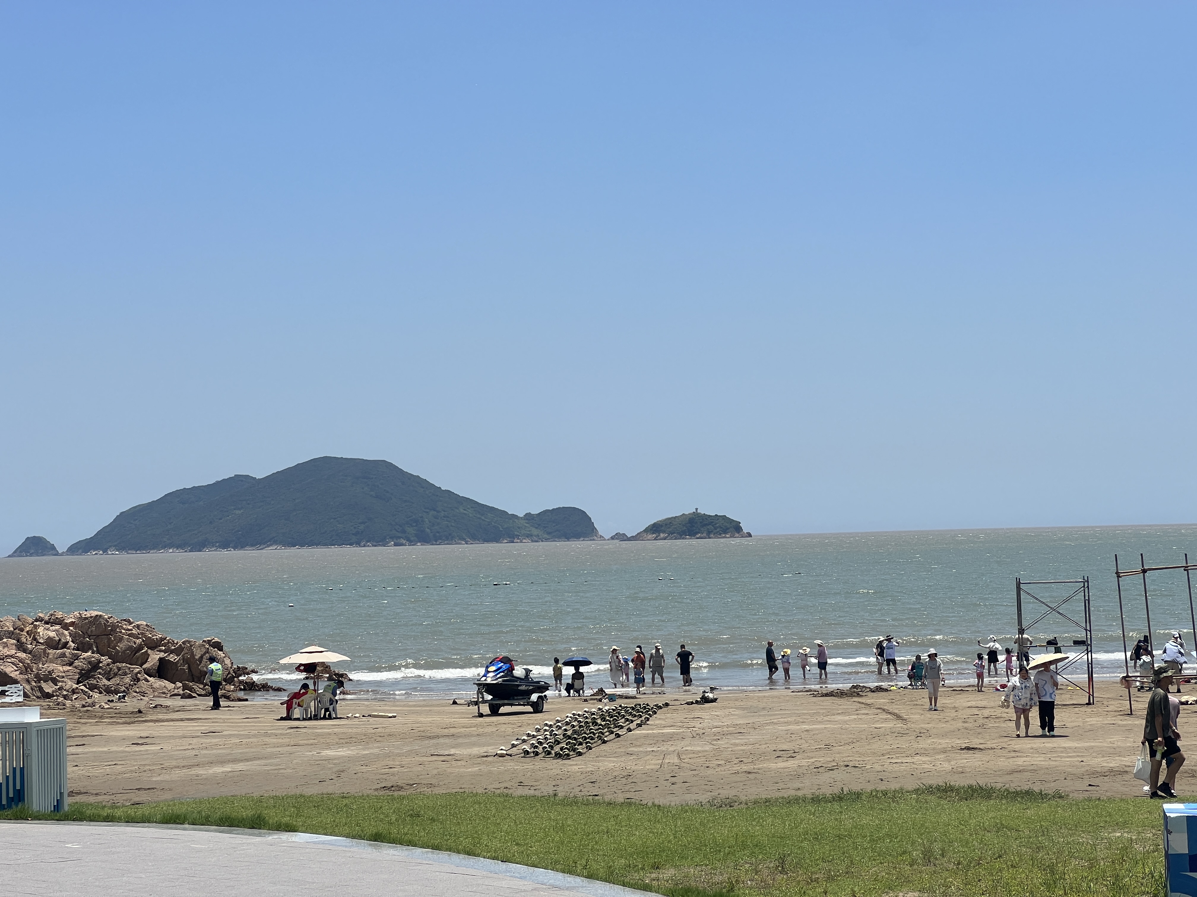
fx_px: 2663
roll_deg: +2.1
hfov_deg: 25.3
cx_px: 598
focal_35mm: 77
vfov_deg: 19.1
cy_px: 448
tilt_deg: +1.8
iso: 32
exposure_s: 1/1340
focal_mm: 9
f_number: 2.8
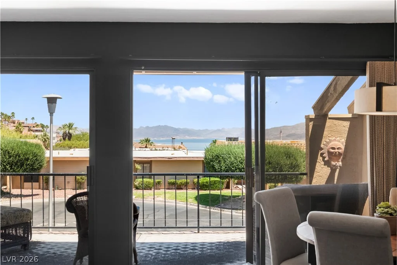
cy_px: 132
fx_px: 463
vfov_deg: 31.9
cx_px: 198
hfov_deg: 46.4
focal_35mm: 42
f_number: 4.5
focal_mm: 28
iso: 400
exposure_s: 1/2500
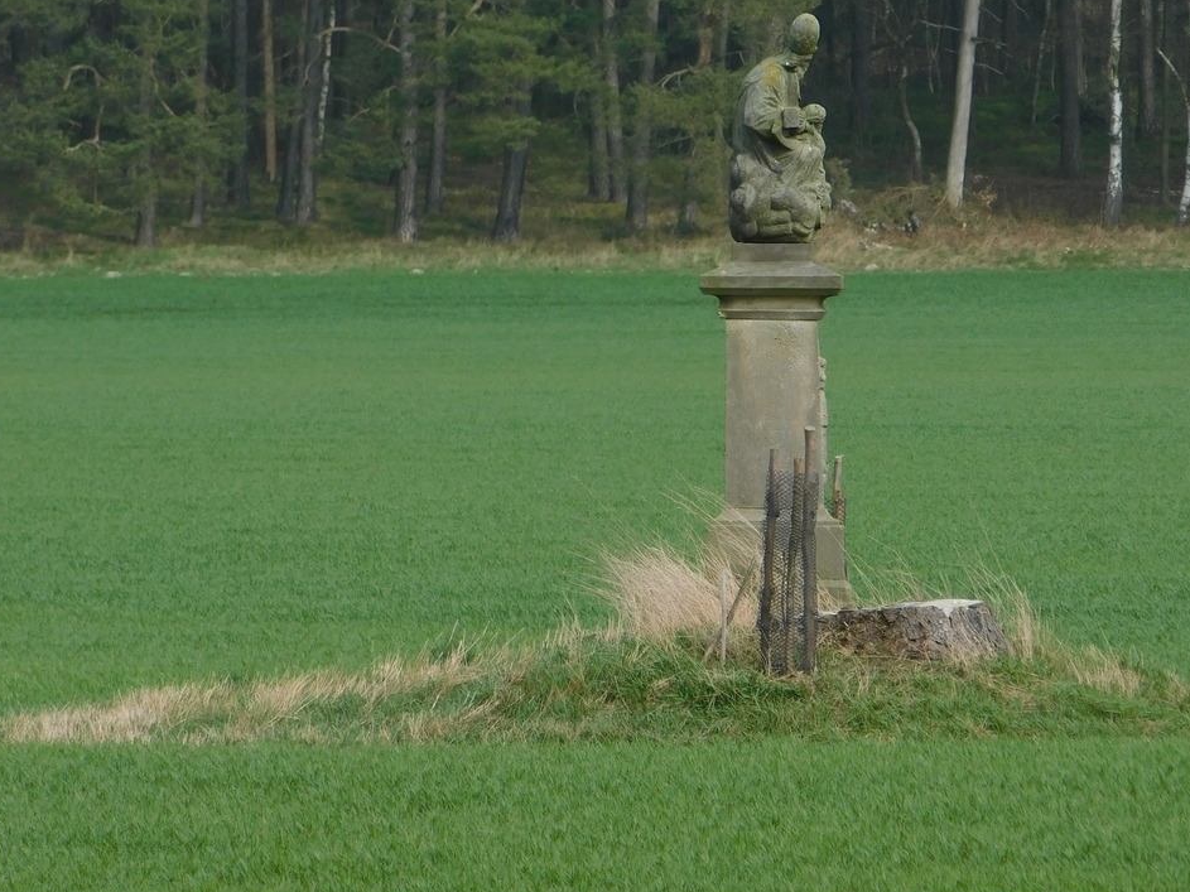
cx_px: 745
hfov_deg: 2.7
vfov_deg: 2.0
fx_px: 25230
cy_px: 442
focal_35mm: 734
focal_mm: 102.5
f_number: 6
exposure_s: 1/320
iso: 125
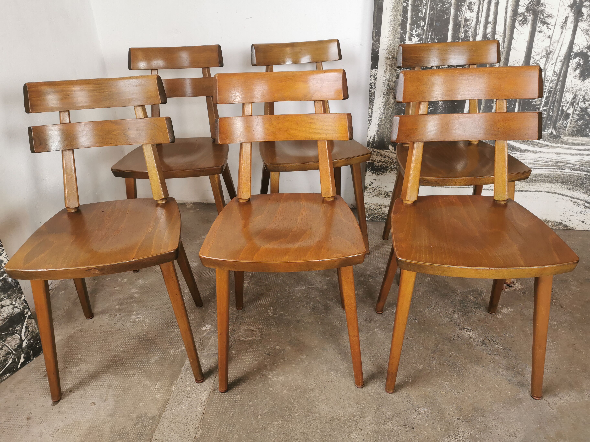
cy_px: 221
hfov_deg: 65.3
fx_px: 460
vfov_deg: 51.4
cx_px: 295
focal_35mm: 27
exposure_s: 1/50
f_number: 1.6
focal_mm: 5.56
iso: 125
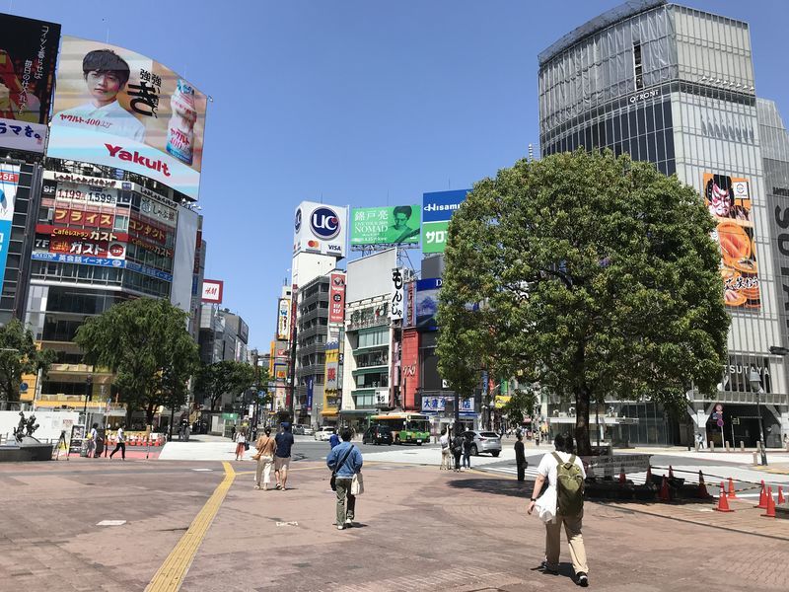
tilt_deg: +12.6
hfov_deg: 63.4
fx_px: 638
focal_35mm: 28
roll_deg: -1.6
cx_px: 394
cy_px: 296
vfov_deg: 49.7
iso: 20
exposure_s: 1/2128
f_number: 1.8
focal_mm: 3.99
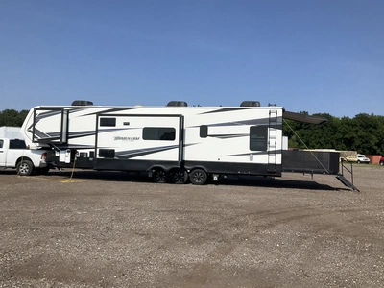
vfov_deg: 48.2
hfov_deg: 61.7
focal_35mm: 29
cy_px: 144
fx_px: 322
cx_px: 192
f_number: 1.8
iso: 25
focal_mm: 3
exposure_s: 1/3322
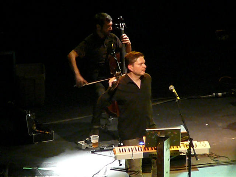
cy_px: 88
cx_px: 118
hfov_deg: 5.7
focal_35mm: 350
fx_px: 2386
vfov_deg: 4.2
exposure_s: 1/15
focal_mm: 52
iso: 1600
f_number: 4.2
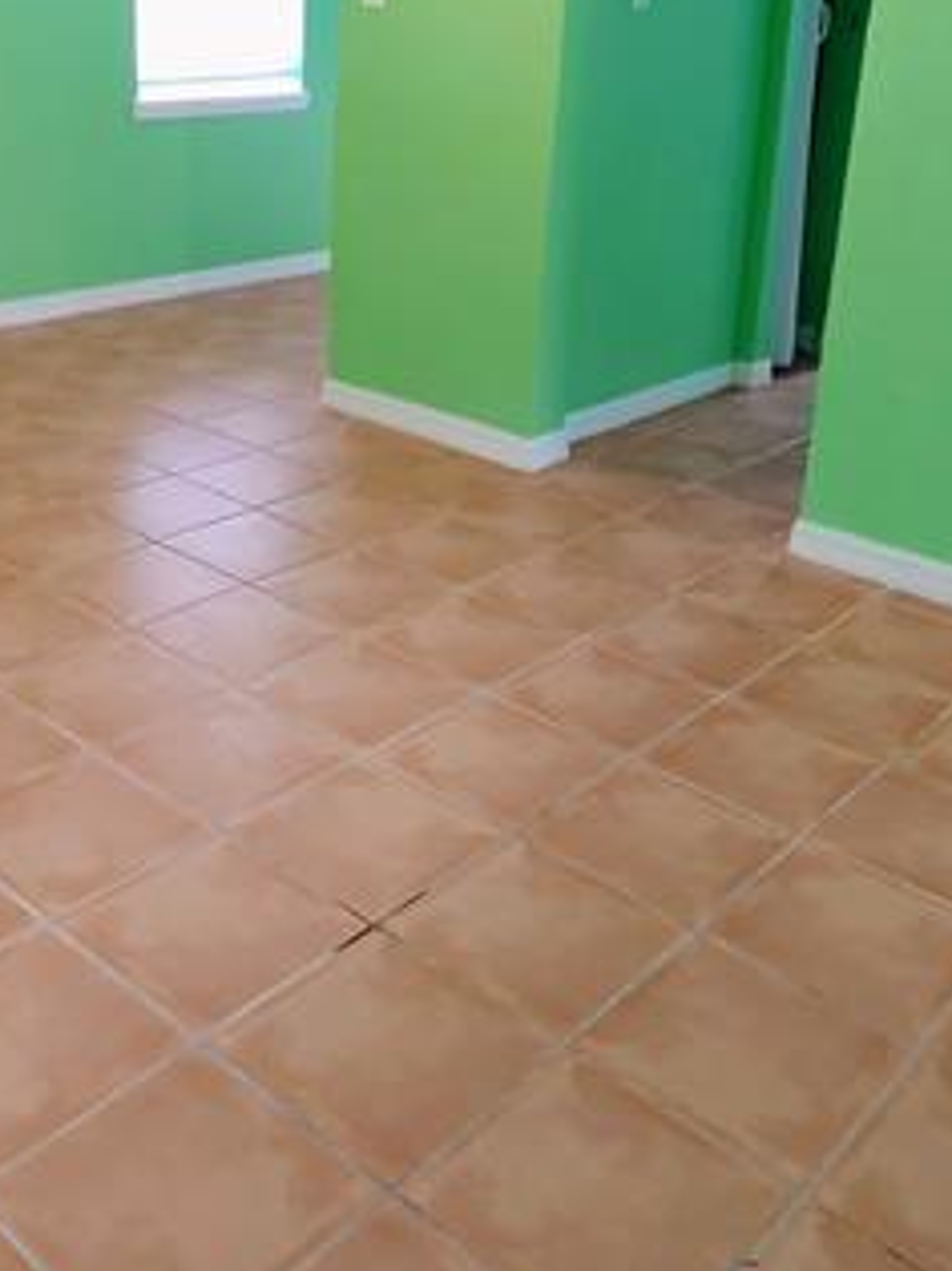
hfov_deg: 36.7
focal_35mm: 39
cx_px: 403
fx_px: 1431
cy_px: 403
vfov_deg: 47.0
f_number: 2.2
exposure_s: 1/60
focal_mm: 2.13
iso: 298
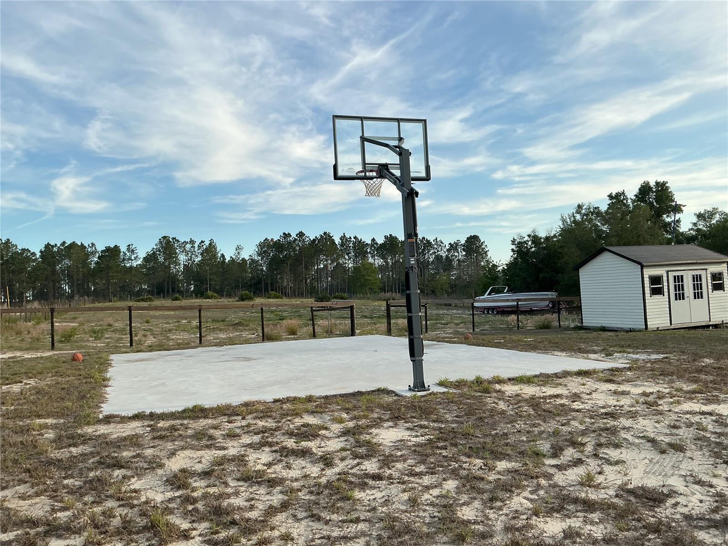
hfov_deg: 61.7
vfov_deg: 48.2
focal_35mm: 29
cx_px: 364
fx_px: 610
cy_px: 273
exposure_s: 1/929
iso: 25
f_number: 1.8
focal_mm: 3
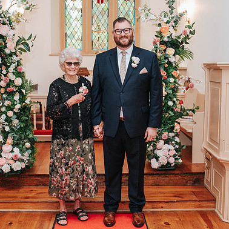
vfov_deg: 31.6
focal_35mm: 54
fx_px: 404
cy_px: 115
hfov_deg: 31.6
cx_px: 100
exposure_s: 1/200
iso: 1000
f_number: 3.2
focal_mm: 35
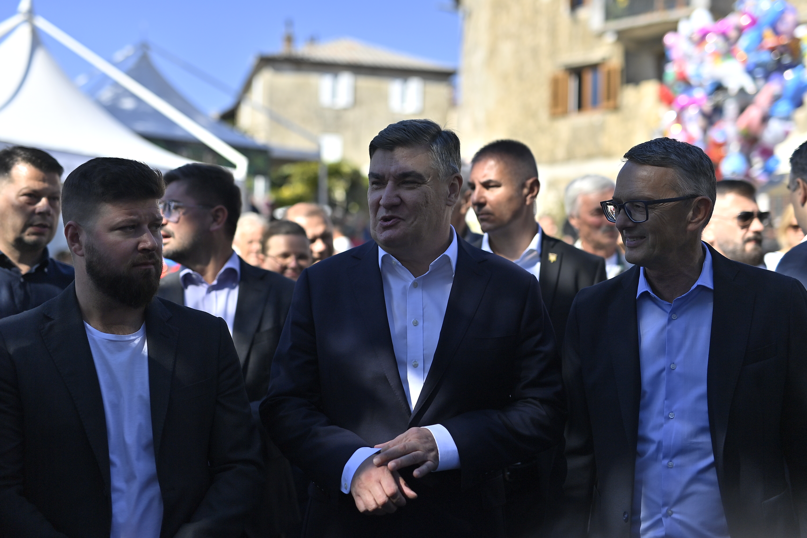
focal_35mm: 50
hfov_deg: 39.6
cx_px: 404
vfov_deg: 27.0
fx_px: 1121
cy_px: 269
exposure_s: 1/5000
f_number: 2
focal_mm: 50
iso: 125
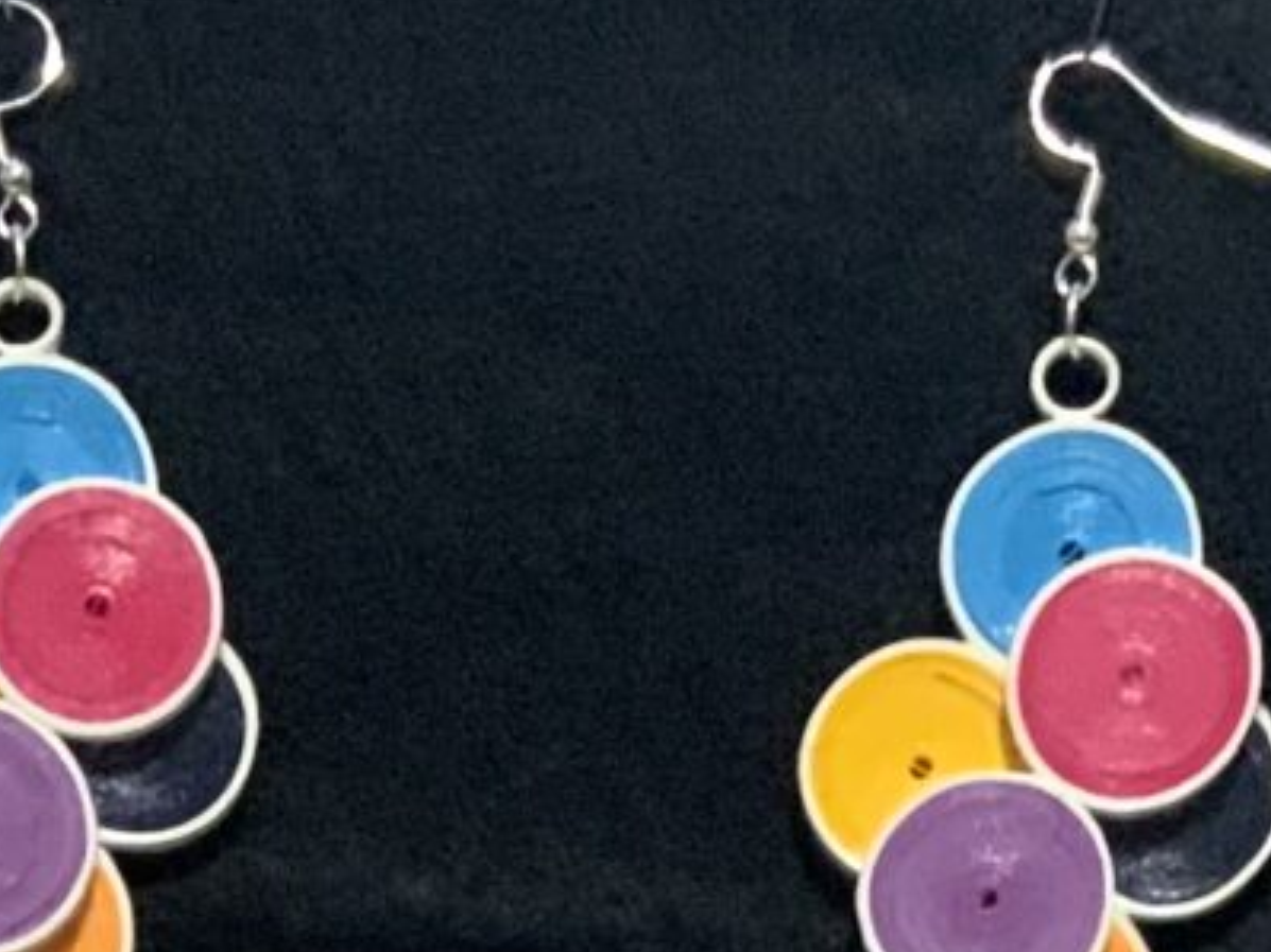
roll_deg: -1.9
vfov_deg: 7.4
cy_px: 2394
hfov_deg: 10.6
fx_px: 6827
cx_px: 538
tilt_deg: -16.3
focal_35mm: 186
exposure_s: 1/60
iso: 200
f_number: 1.8
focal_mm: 3
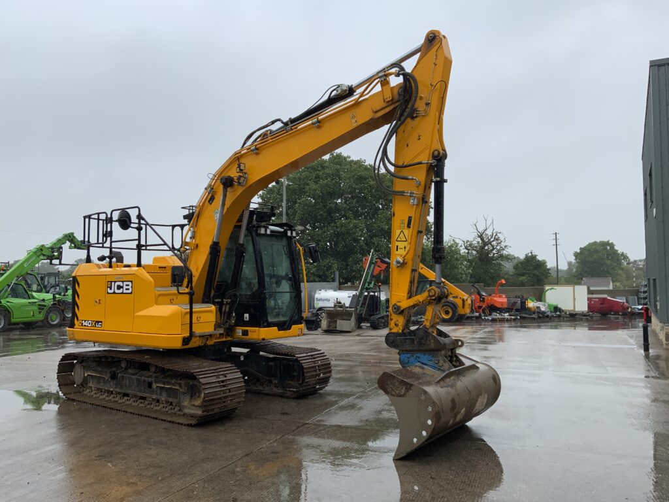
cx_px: 334
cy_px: 251
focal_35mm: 29
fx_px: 560
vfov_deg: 48.2
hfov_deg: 61.7
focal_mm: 3
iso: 16
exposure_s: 1/394
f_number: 1.8
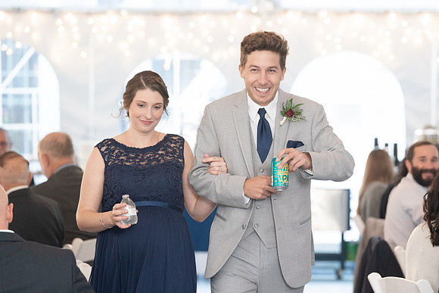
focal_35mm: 211
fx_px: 2569
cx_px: 288
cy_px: 134
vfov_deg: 6.5
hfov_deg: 9.8
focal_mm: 159
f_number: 4
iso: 2000
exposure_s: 1/200
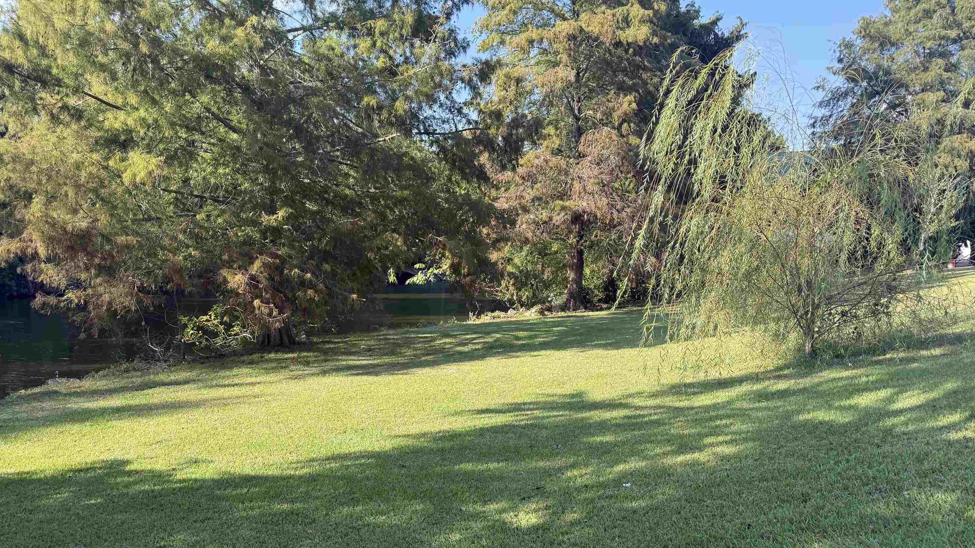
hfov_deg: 69.9
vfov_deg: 42.2
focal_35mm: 27
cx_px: 475
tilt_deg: -10.2
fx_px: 698
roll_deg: -1.3
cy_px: 377
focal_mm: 6.76
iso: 80
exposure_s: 1/955
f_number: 1.78
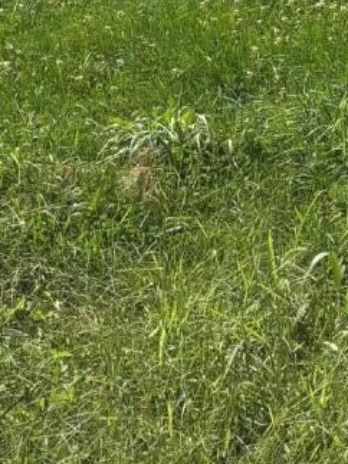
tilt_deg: -12.2
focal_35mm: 161
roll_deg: +0.2
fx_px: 2160
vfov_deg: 12.0
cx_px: 255
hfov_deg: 9.2
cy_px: -80
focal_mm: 5.96
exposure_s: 1/6329
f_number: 1.6
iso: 50
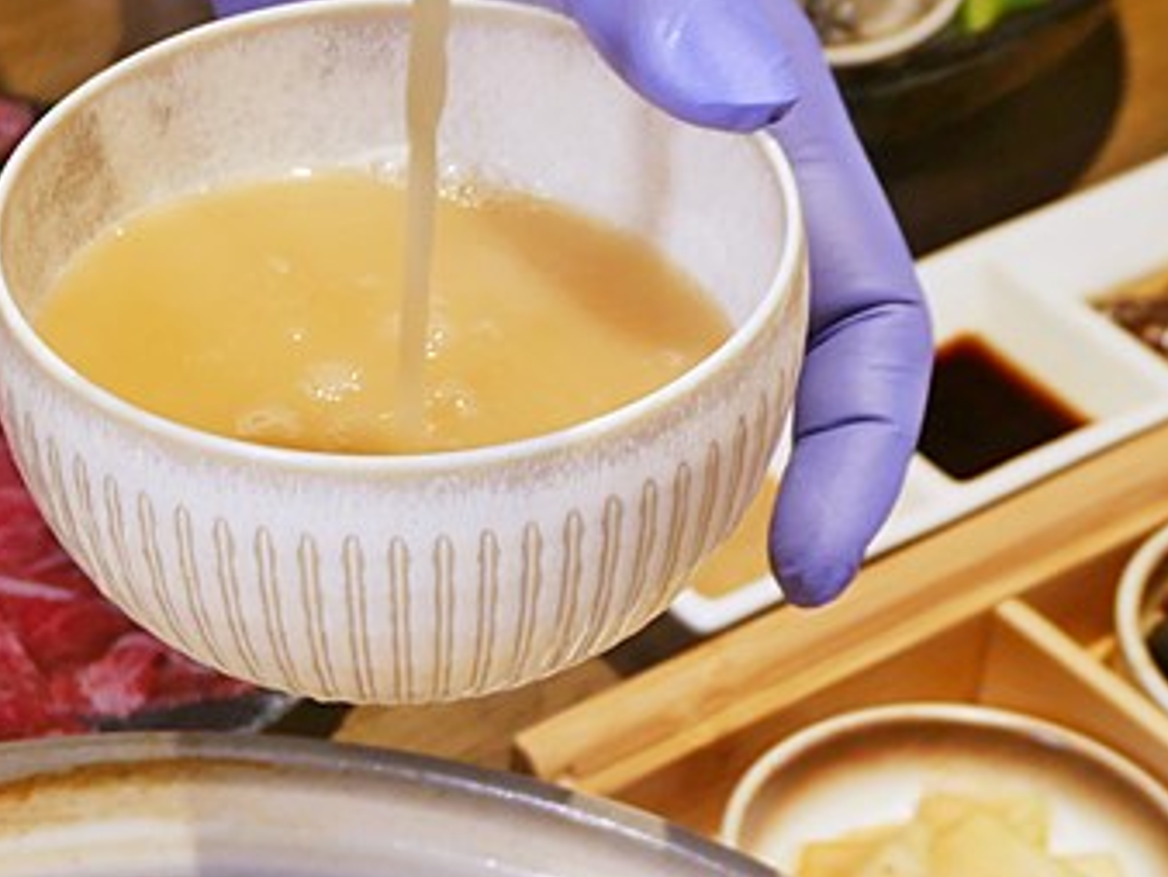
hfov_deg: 14.4
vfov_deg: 10.9
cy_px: 741
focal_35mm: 136
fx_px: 4592
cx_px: 159
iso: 320
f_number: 4.7
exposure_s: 1/60
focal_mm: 23
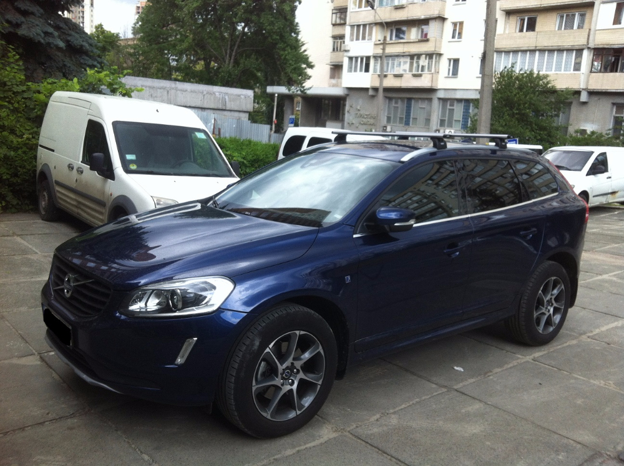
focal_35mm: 35
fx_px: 630
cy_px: 233
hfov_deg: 52.7
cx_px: 312
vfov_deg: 40.6
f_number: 2.8
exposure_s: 1/120
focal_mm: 3.85
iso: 80
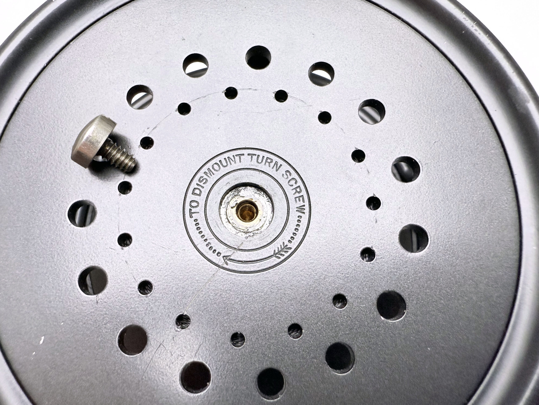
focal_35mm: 24
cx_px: 270
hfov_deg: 71.6
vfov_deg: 56.8
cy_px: 202
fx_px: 374
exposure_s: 1/241
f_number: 1.78
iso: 64
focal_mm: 6.76
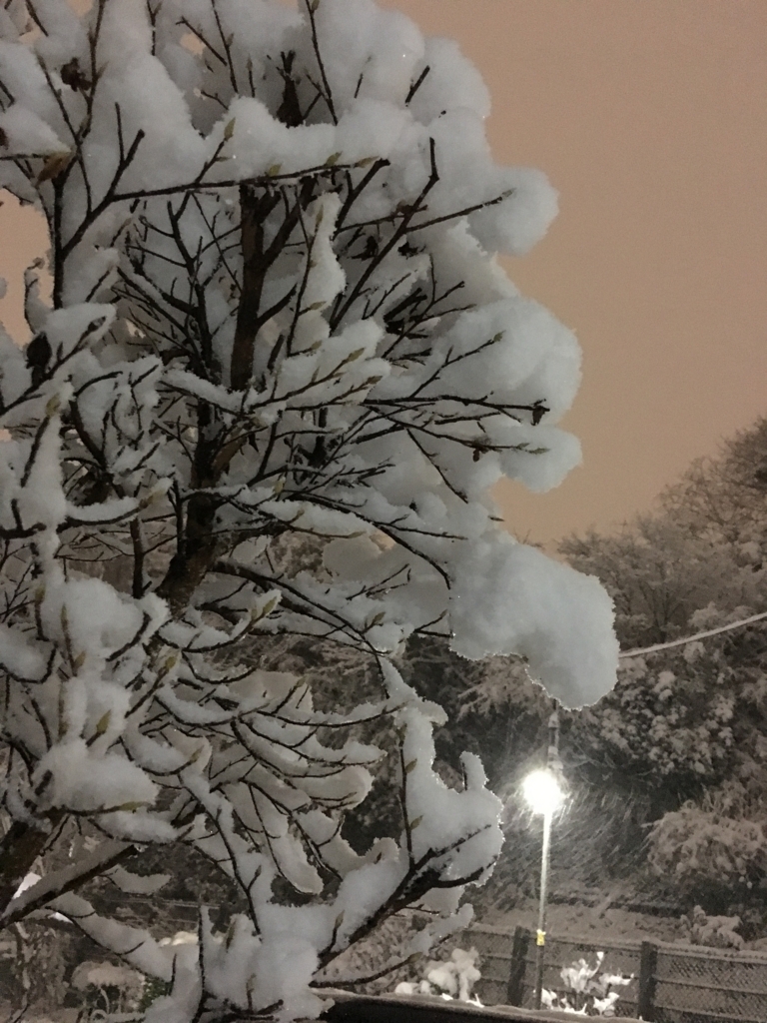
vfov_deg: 61.7
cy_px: 512
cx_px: 384
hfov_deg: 48.2
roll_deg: -14.0
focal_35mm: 29
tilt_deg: +30.1
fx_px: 857
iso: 1000
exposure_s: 1/15
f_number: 2.2
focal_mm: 4.15
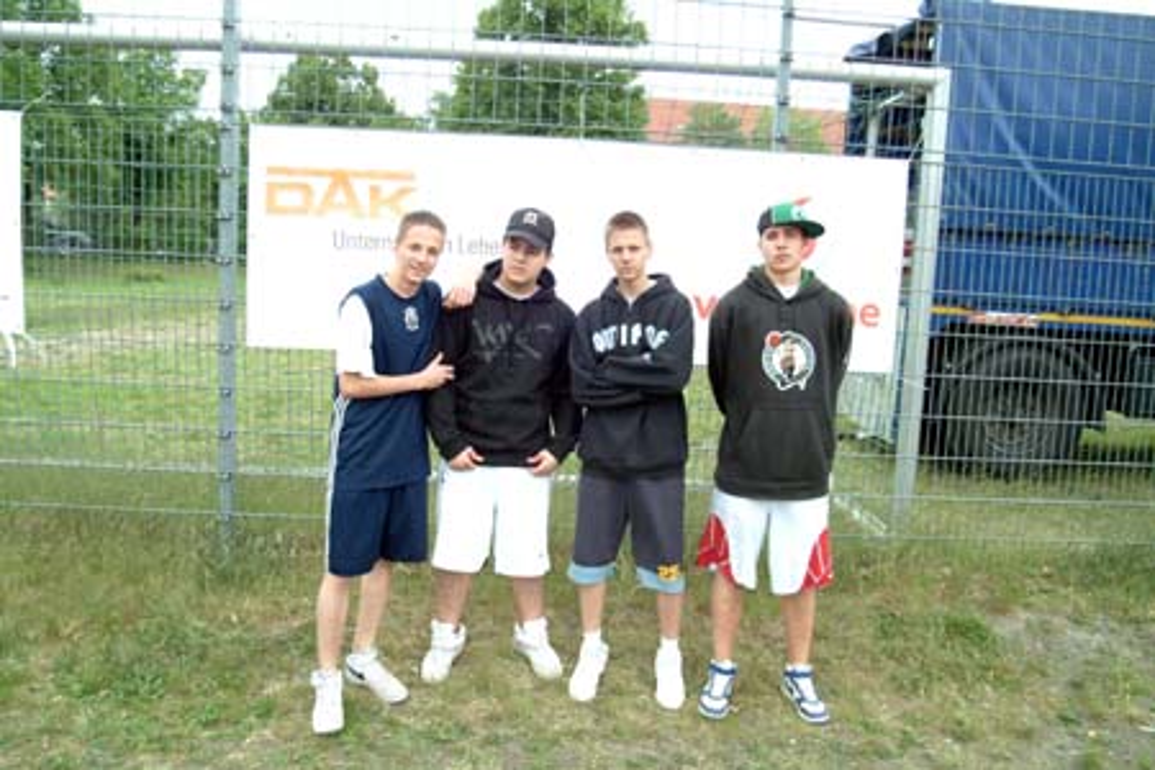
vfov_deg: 45.7
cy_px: 385
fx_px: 914
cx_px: 578
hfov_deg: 64.6
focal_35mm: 28
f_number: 6.7
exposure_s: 1/180
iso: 400
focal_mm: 19
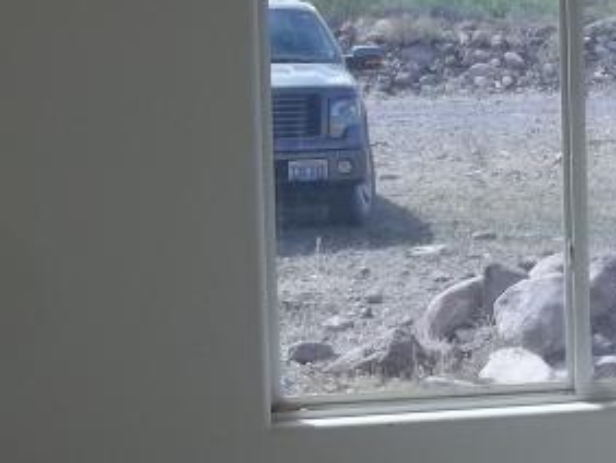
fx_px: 2066
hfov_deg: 16.7
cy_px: 203
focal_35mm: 116
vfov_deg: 12.8
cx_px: 594
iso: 64
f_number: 8.8
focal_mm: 5.7
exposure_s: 1/80
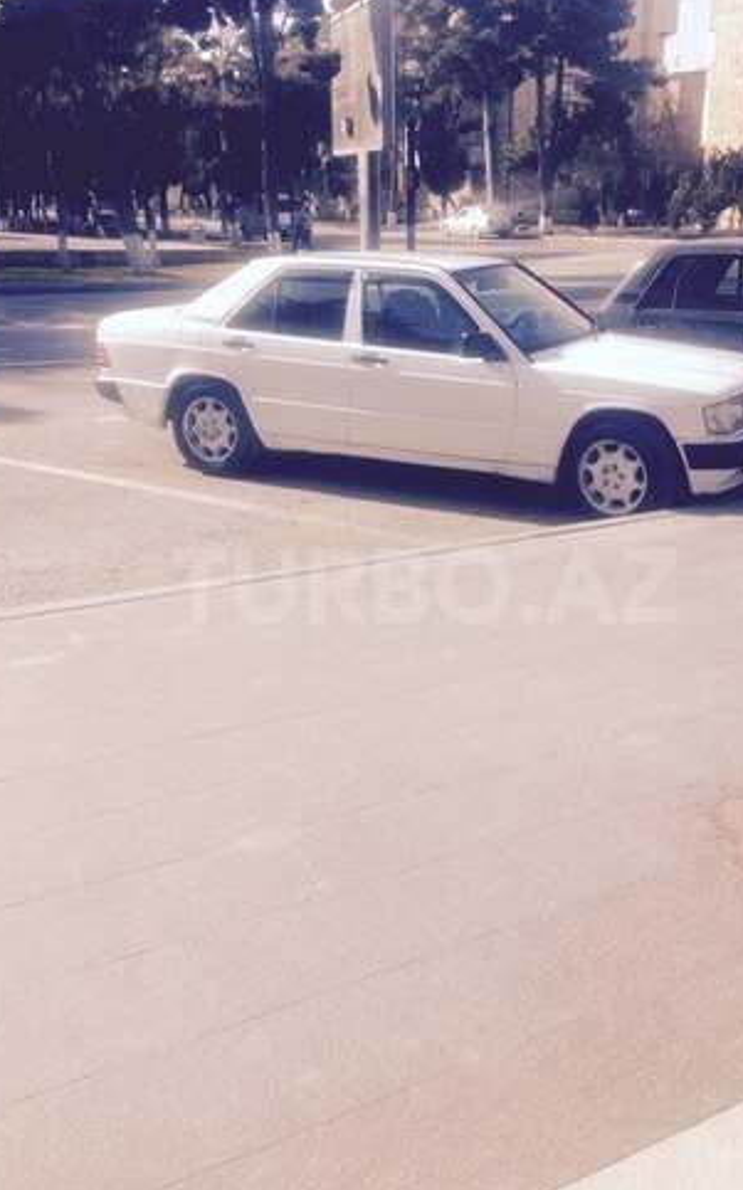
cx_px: 425
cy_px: 585
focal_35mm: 36
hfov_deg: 35.3
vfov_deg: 54.0
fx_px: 1167
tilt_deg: -17.1
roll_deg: +0.9
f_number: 2.4
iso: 50
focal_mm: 4.12
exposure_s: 1/1085
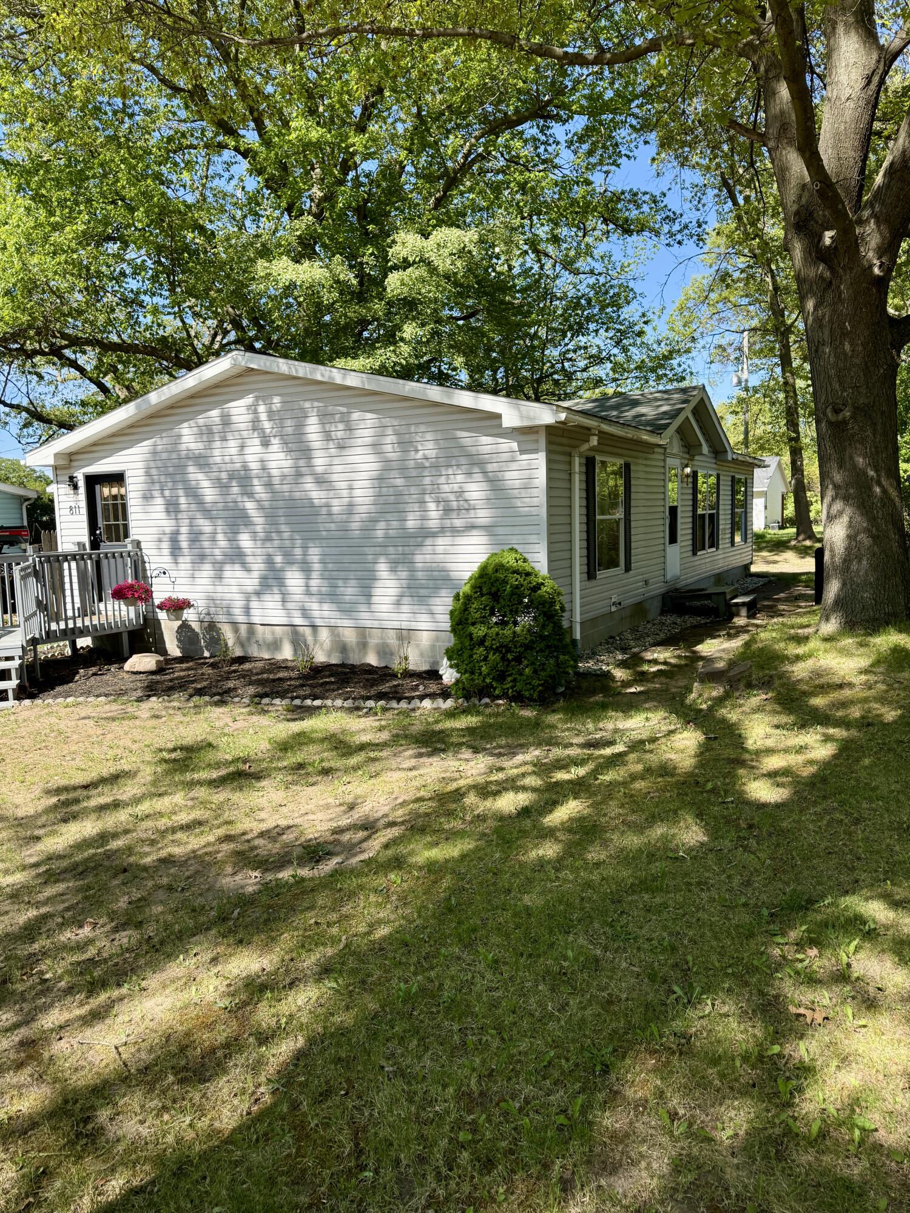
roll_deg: +3.1
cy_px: 606
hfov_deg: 56.8
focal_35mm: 24
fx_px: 841
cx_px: 455
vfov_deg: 71.6
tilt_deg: -3.6
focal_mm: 6.76
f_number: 1.78
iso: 100
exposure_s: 1/1855
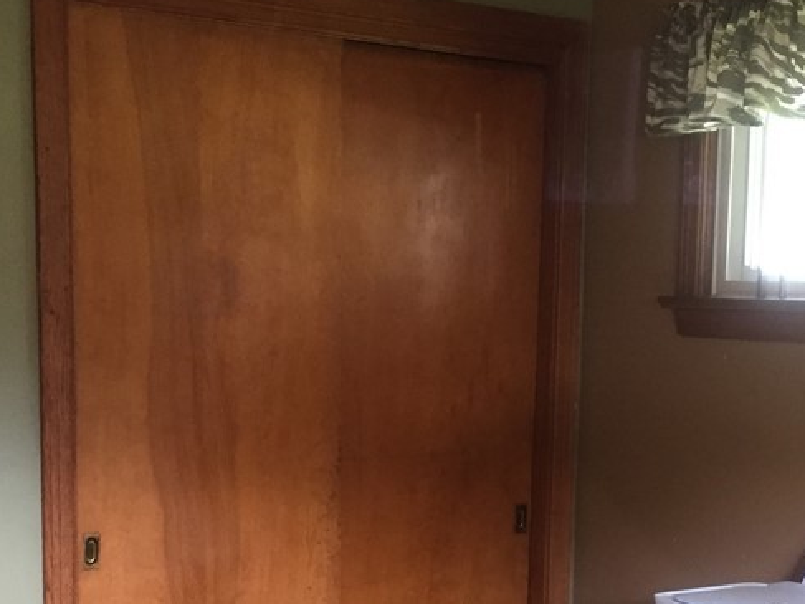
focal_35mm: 61
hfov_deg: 31.5
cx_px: 526
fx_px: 1418
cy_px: 505
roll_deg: -2.1
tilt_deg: -7.4
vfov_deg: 23.6
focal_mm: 4.15
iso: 200
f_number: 2.2
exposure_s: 1/30
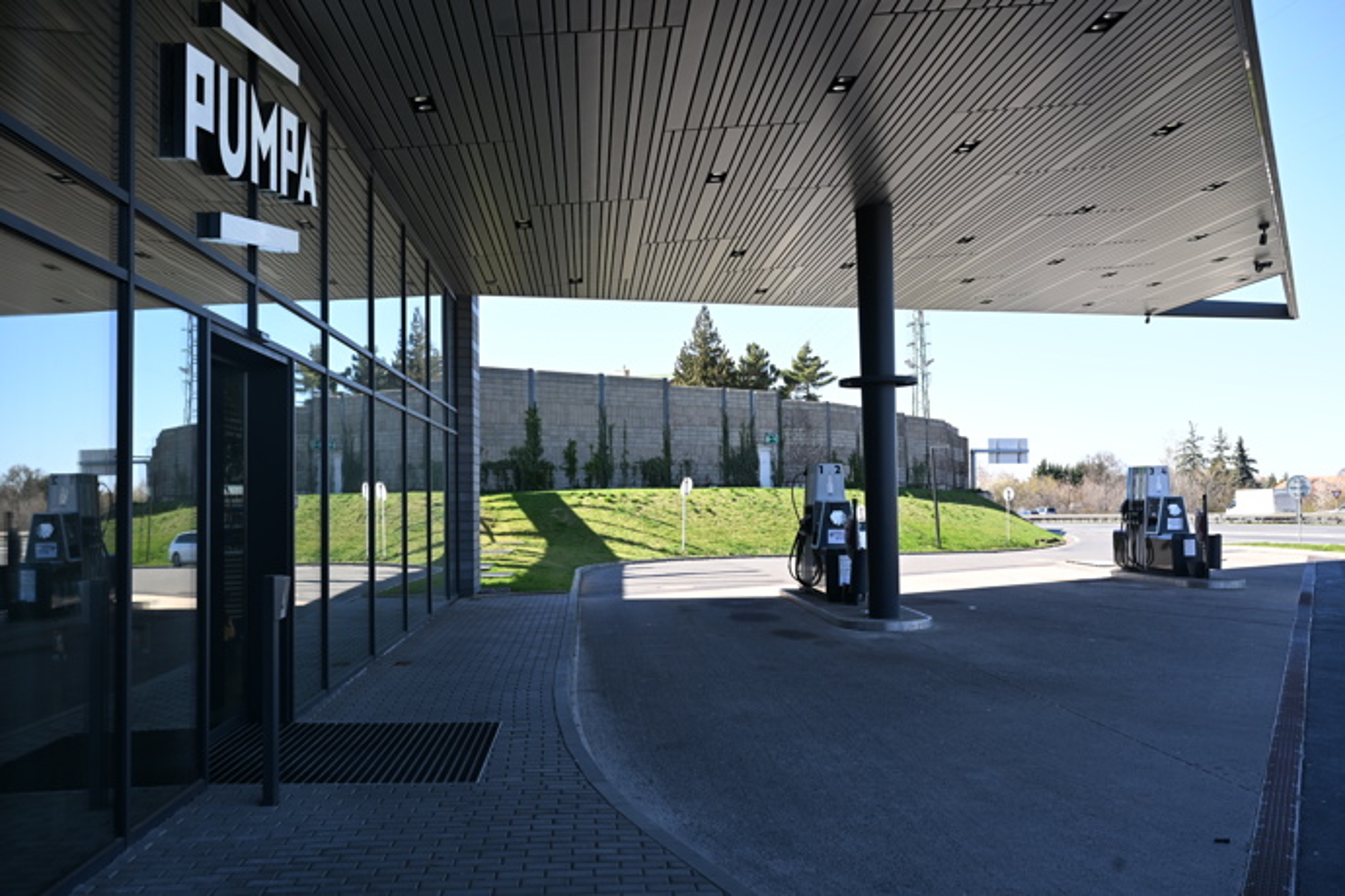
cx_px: 672
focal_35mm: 32
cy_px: 448
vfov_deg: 41.1
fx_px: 1195
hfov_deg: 58.7
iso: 250
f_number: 7.1
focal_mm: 32
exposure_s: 1/200
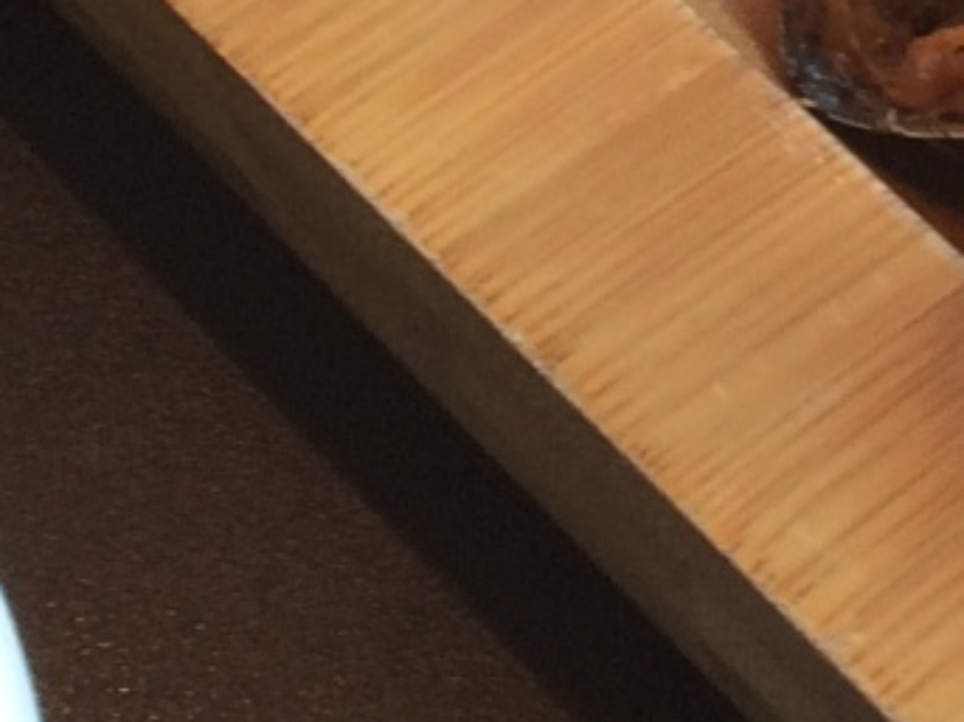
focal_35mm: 173
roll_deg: -0.6
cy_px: -1082
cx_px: 2091
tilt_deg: -40.0
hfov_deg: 10.3
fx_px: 4816
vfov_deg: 7.9
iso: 32
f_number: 2.2
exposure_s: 1/60
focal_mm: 4.15
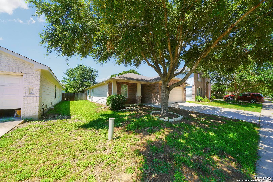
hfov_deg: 112.6
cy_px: 91
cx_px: 136
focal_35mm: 12
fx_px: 91
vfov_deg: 90.0
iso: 100
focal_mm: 12
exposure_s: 1/100
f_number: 8
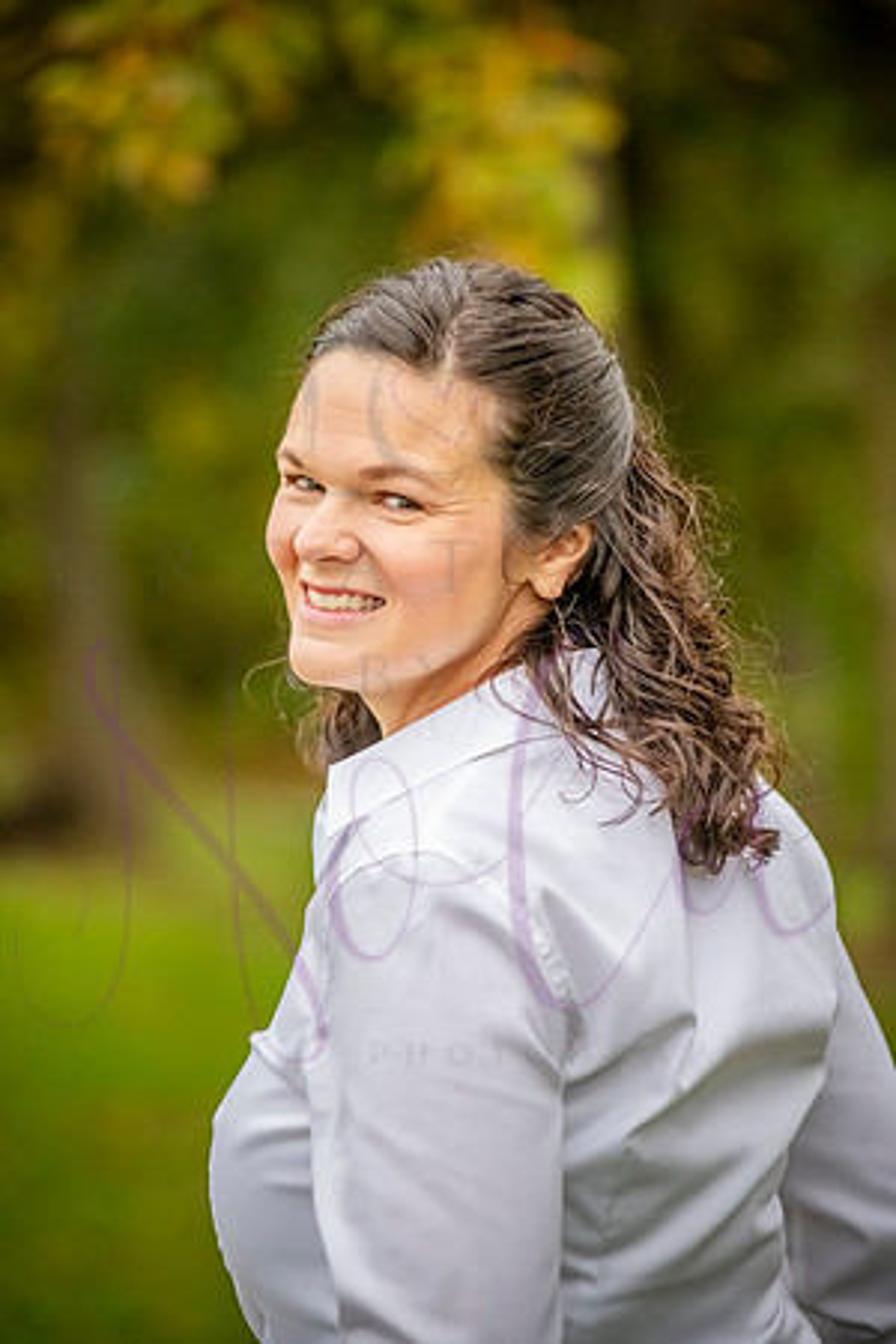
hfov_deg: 11.0
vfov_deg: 16.4
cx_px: 448
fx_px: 4666
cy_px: 672
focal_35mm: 125
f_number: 4
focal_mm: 125
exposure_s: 1/1600
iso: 2000
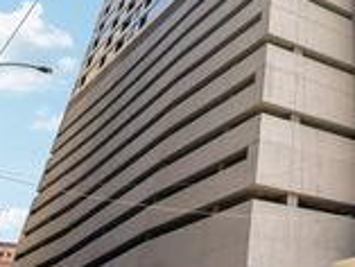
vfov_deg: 27.6
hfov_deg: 37.5
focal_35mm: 46
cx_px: 341
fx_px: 472
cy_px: -55
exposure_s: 1/1250
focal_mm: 10
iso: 400
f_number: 8
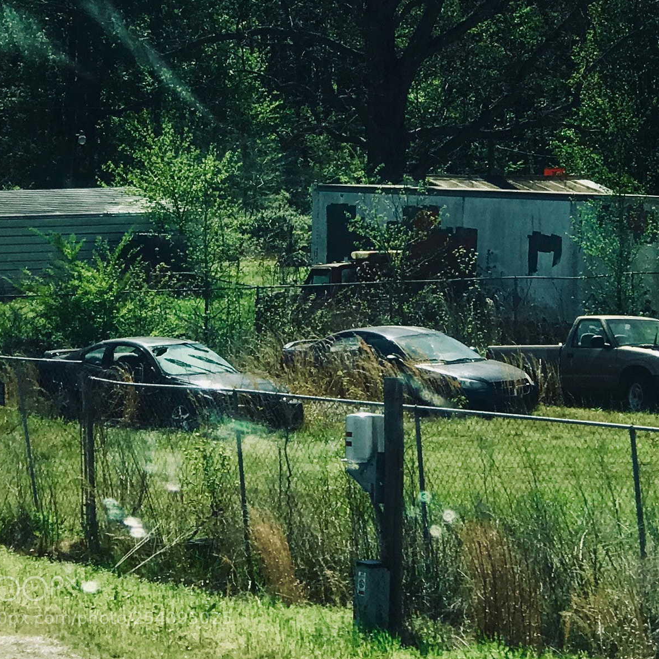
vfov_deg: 25.4
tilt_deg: -2.2
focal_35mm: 68
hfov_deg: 25.3
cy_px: 328
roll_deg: +0.4
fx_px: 1465
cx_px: 385
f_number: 2.8
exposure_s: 1/587
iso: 25
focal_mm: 6.6
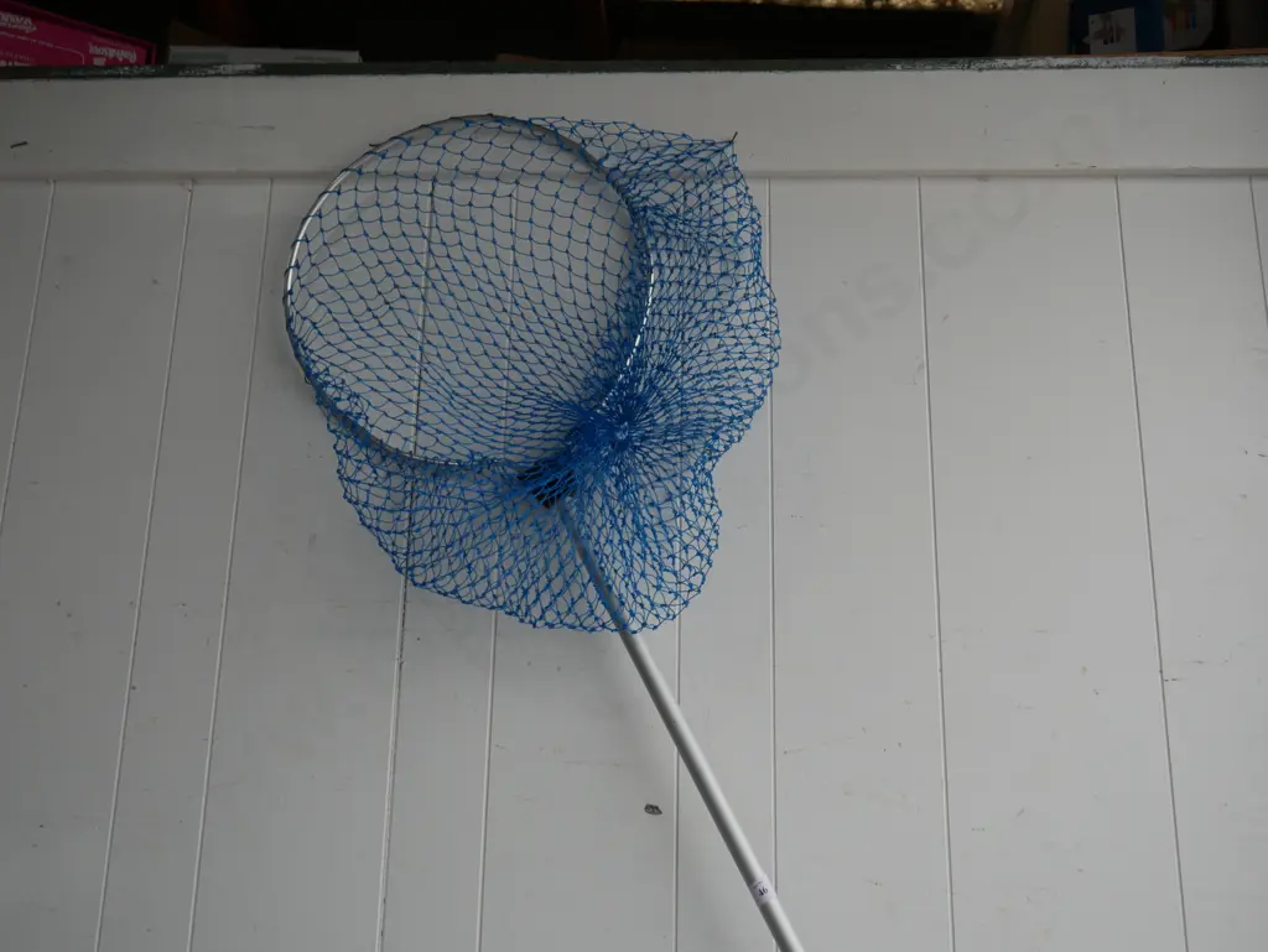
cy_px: 476
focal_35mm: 34
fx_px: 1246
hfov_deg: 53.9
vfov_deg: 41.8
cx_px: 634
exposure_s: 1/200
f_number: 4
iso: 200
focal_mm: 17
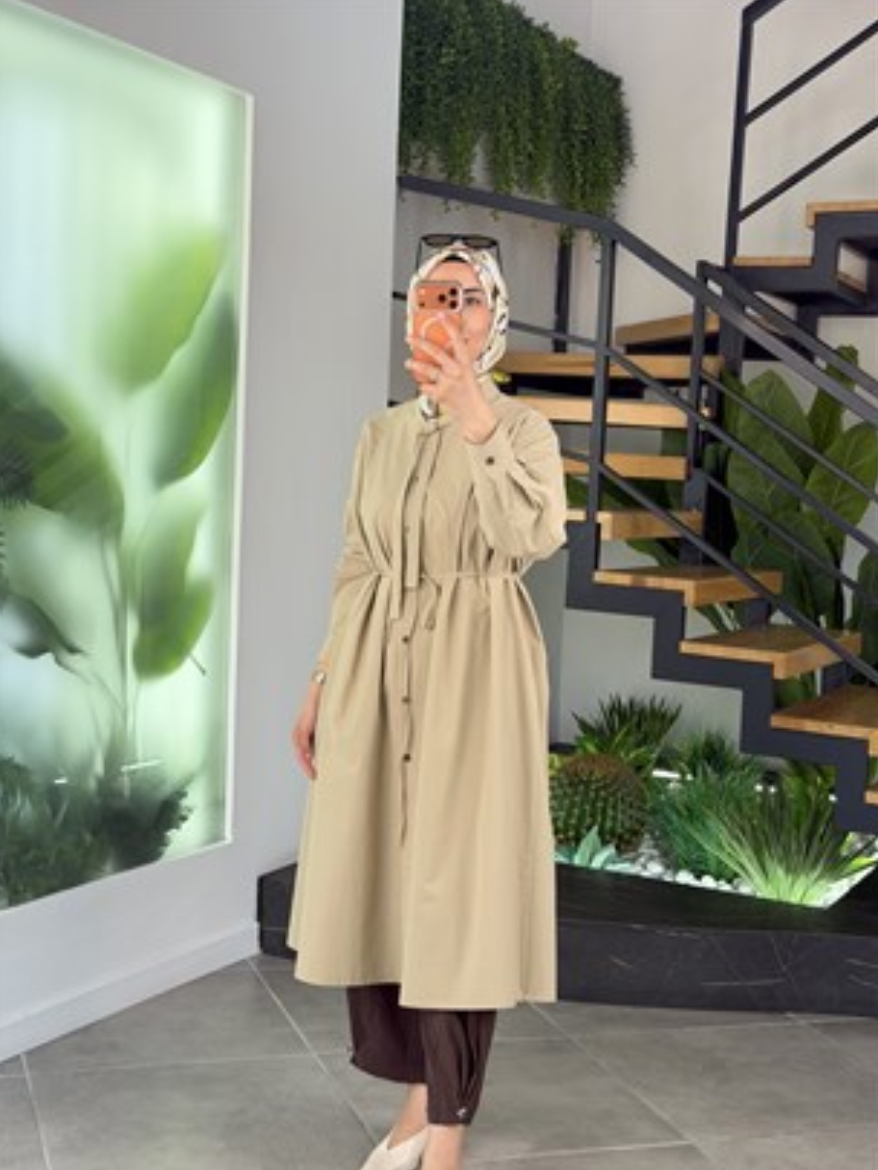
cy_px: 588
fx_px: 1656
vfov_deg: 38.9
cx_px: 433
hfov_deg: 29.7
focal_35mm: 49
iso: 64
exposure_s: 1/177
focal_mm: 6.76
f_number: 1.78
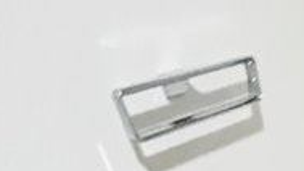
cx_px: 328
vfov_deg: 15.3
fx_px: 362
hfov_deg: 38.3
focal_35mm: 45
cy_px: 405
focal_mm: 1.57
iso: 500
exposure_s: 1/50
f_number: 1.8
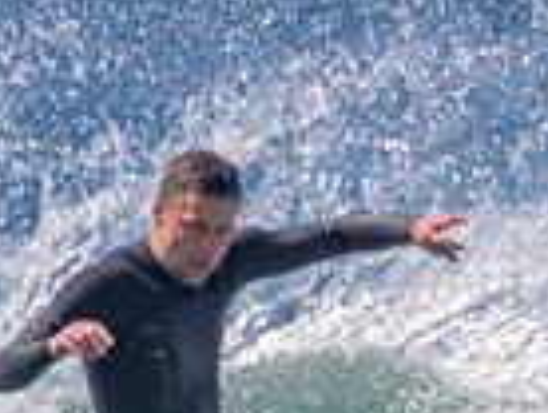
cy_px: 645
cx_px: 288
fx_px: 58407
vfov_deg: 0.4
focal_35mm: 3683
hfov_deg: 0.5
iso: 900
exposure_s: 1/1600
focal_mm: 800
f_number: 11
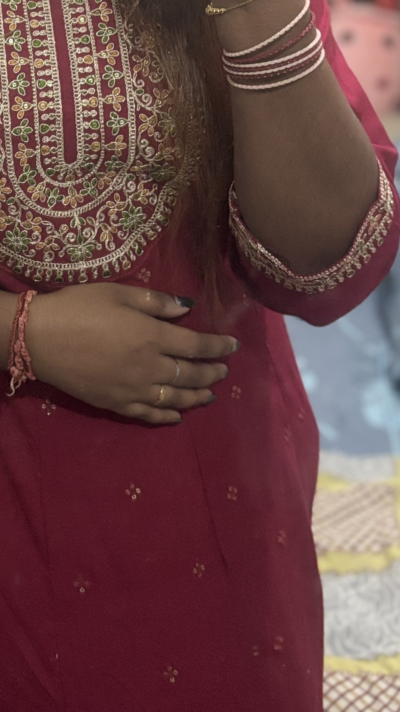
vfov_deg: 31.3
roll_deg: +0.3
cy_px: 0
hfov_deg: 18.9
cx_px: 2
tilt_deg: -12.8
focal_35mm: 62
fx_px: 1169
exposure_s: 1/50
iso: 400
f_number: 1.6
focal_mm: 5.96
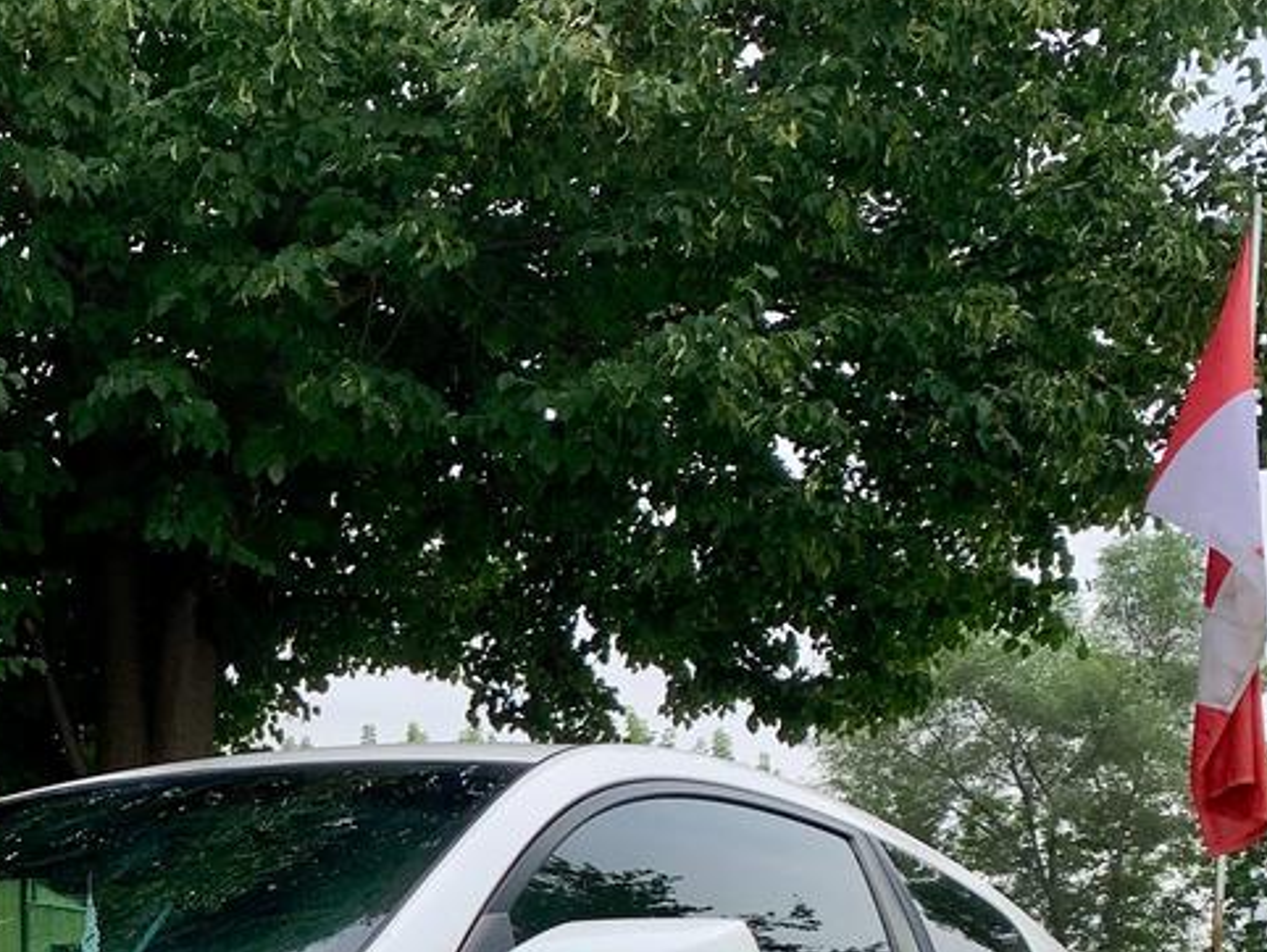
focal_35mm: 69
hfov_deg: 26.2
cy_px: 1039
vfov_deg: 20.4
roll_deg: +1.7
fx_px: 2527
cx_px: -81
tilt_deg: +0.4
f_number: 1.8
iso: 25
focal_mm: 4.25
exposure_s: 1/1718
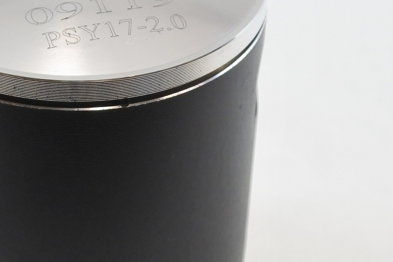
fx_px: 1321
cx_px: 80
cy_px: 145
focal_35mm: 121
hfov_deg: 16.8
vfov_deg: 11.3
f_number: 4.5
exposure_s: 1/125
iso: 500
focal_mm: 18.9
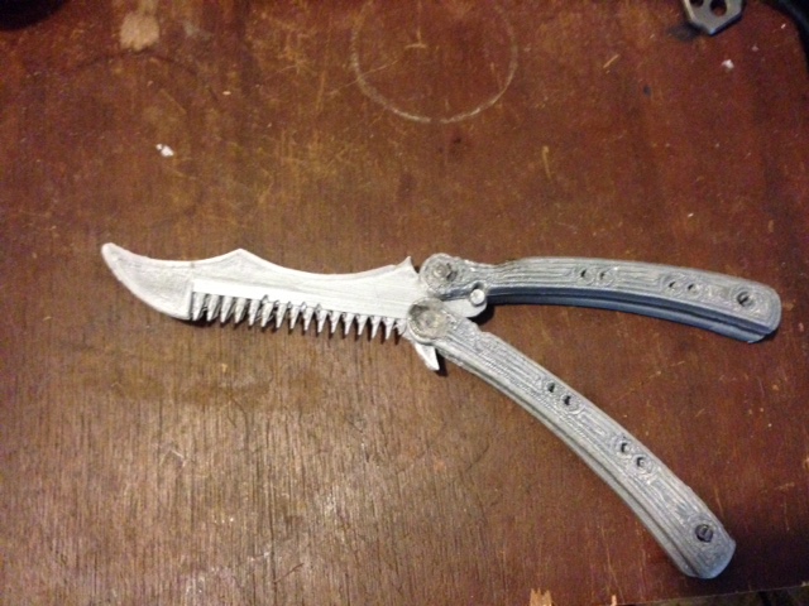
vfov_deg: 42.9
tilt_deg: -72.5
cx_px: 404
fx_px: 771
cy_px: 303
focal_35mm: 33
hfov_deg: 55.4
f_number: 2.4
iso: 640
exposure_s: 1/15
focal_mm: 4.12
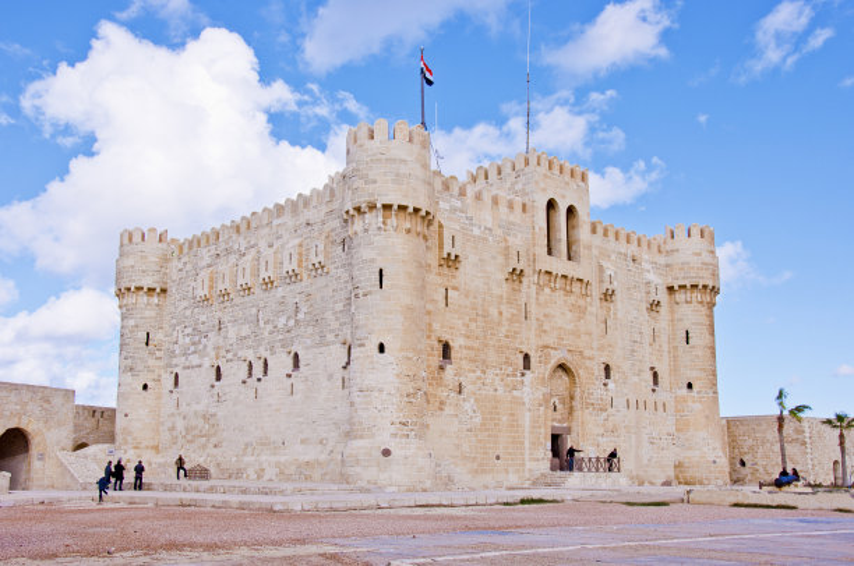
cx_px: 427
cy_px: 283
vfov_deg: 35.4
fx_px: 888
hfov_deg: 51.4
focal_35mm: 38
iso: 200
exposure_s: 1/160
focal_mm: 25
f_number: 11
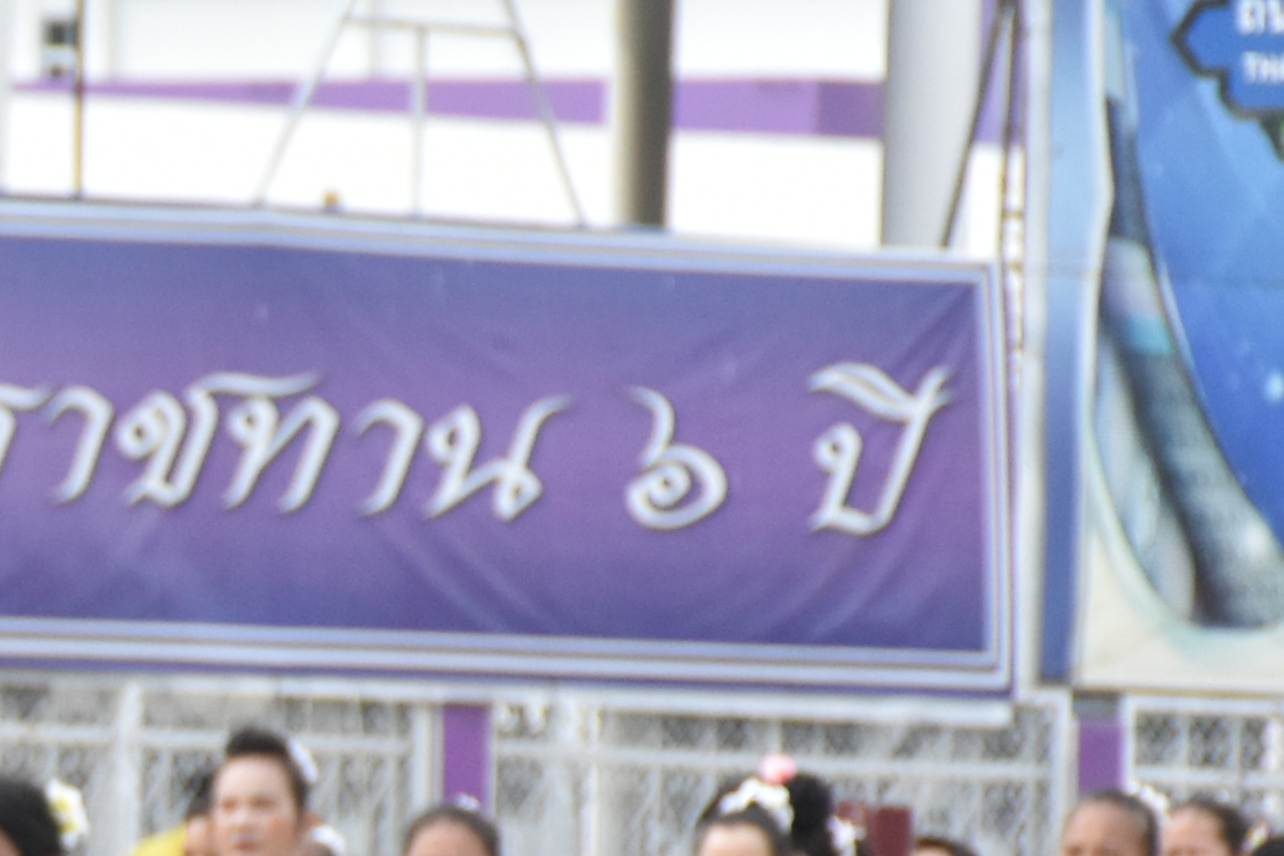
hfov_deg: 3.5
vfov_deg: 2.3
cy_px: 1340
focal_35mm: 584
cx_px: -1445
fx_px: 20841
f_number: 5.3
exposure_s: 1/1250
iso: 800
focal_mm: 85
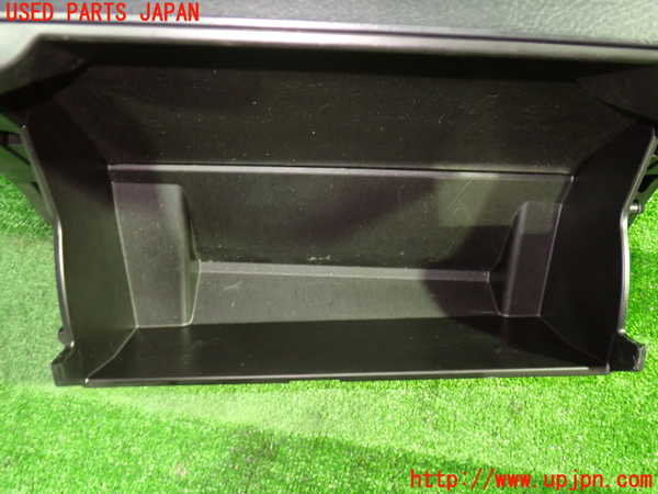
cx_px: 329
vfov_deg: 46.8
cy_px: 247
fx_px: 570
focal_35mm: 30
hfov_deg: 60.0
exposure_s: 1/15
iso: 800
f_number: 2.3
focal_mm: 5.4
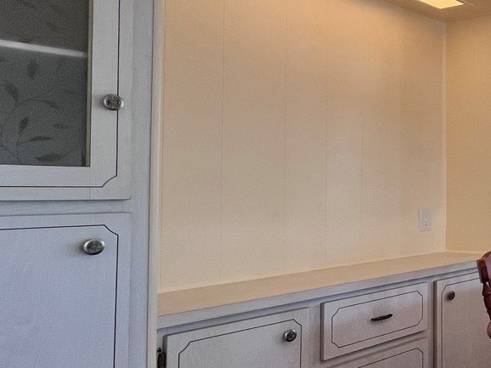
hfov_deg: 34.9
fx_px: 510
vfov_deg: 39.6
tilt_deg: +1.8
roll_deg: +0.1
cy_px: 173
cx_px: 645
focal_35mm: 36
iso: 80
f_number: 1.8
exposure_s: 1/120
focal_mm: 1.57
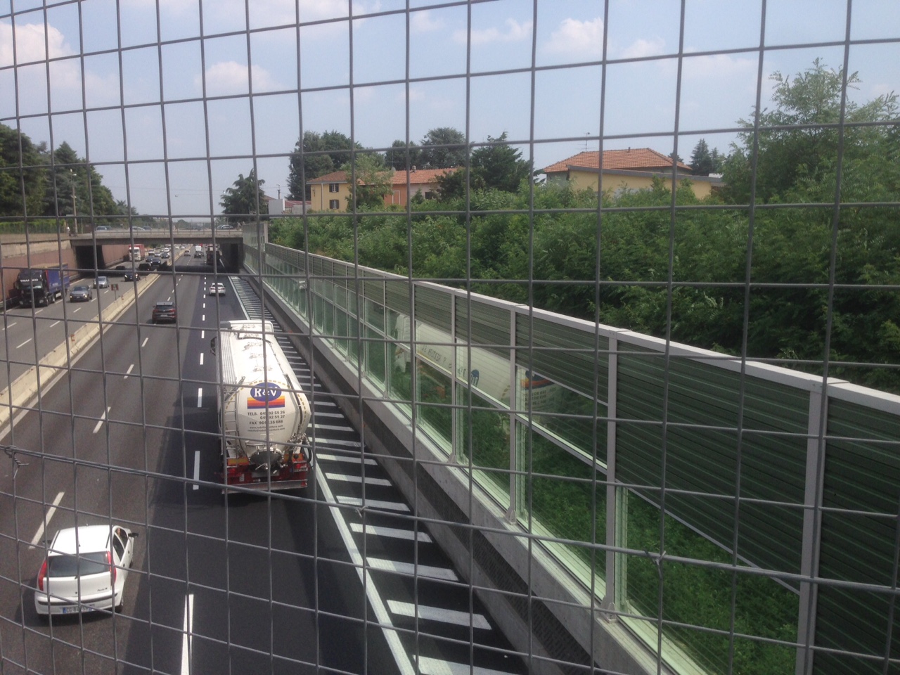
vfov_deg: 42.9
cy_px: 338
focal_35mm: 33
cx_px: 450
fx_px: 858
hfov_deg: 55.4
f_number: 2.4
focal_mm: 4.12
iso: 50
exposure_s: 1/1695
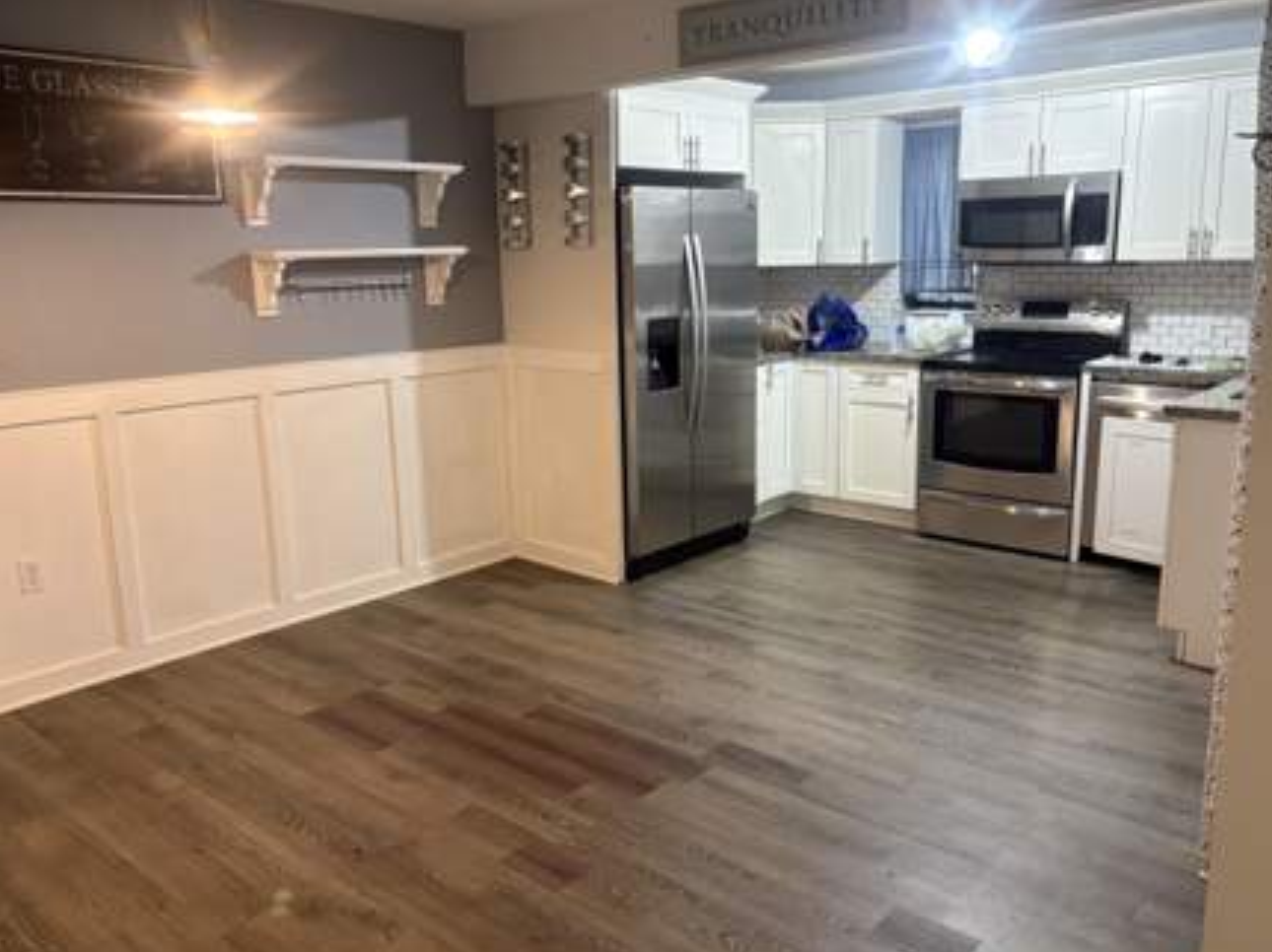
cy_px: 477
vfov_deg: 48.2
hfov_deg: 61.7
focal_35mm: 29
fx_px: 1065
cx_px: 636
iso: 200
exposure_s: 1/60
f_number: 1.6
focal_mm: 5.96
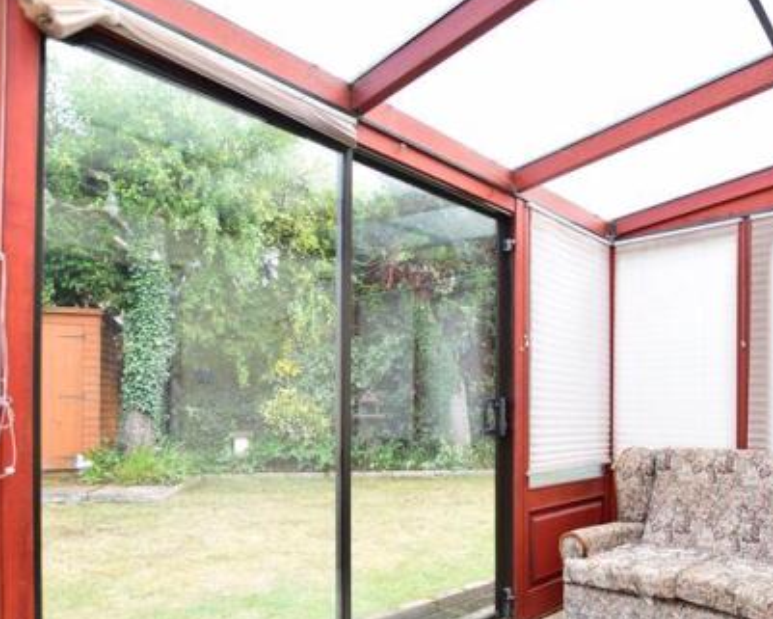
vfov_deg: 59.7
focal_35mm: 23
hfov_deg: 68.3
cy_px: 404
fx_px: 526
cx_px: 571
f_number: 5.6
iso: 200
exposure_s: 1/125
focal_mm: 10
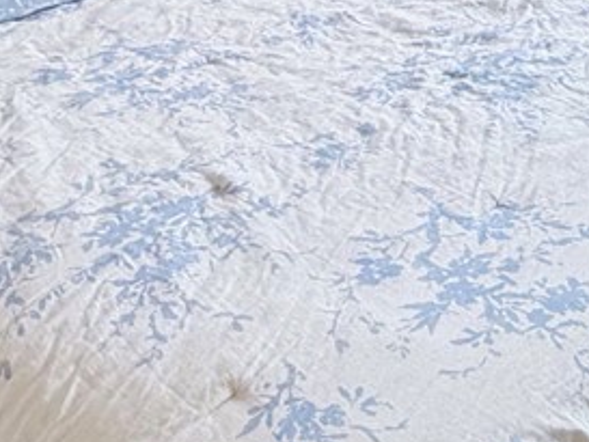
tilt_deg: -8.1
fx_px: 1396
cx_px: 513
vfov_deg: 15.6
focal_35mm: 82
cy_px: -341
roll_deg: +0.1
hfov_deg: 23.3
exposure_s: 1/120
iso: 125
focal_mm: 2.22
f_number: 2.2
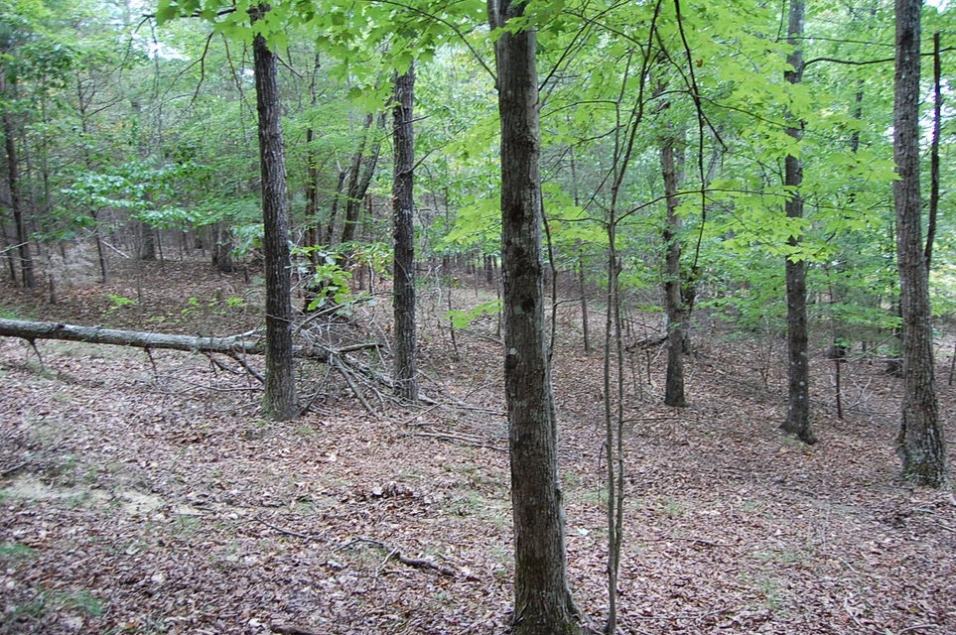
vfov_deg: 47.8
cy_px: 318
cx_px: 478
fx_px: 716
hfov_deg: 67.4
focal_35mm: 27
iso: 200
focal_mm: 18
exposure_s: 1/30
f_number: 3.5
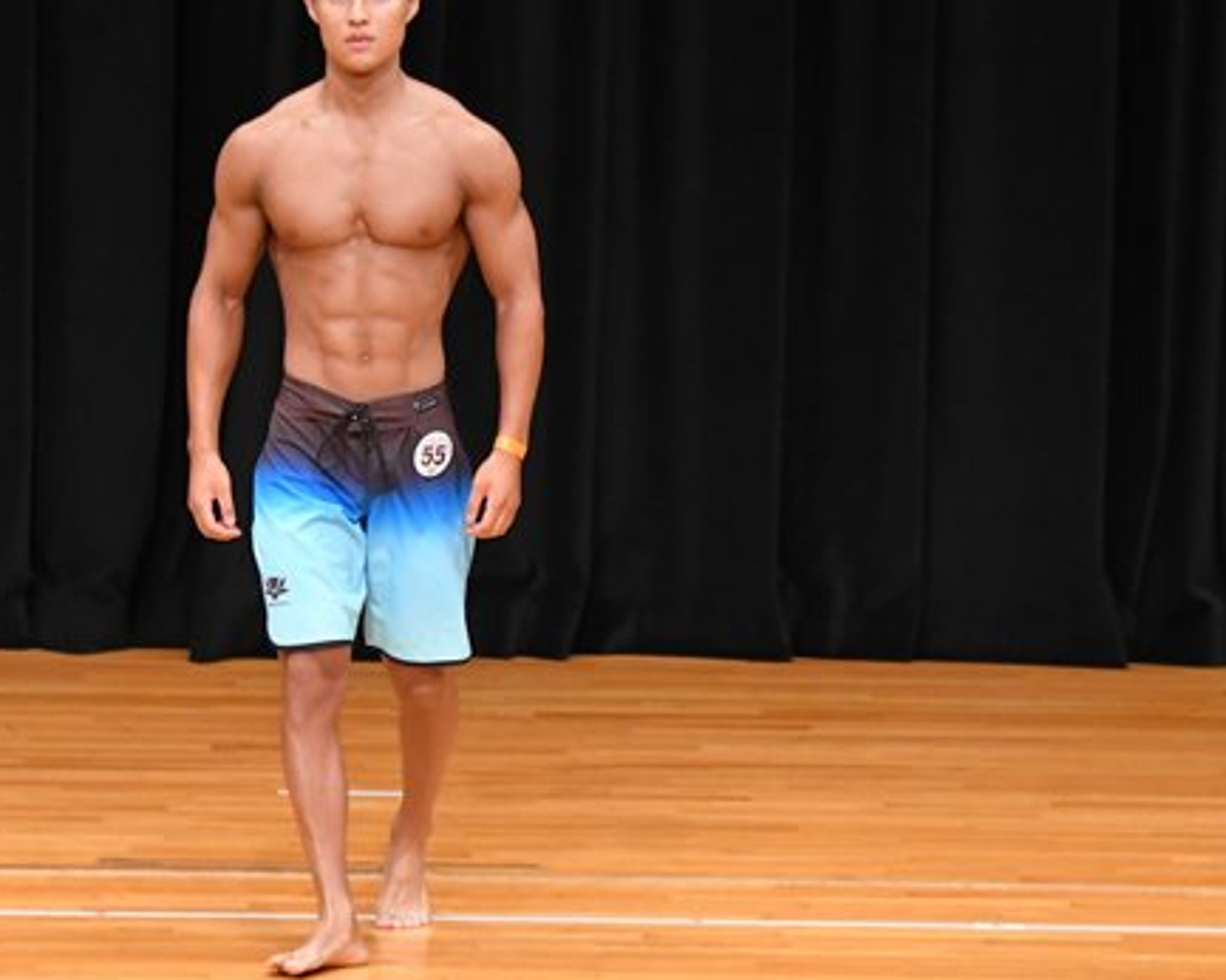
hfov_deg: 5.1
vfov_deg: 4.1
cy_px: 411
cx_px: 469
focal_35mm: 378
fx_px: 13710
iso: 4000
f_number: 5.6
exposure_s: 1/400
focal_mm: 150
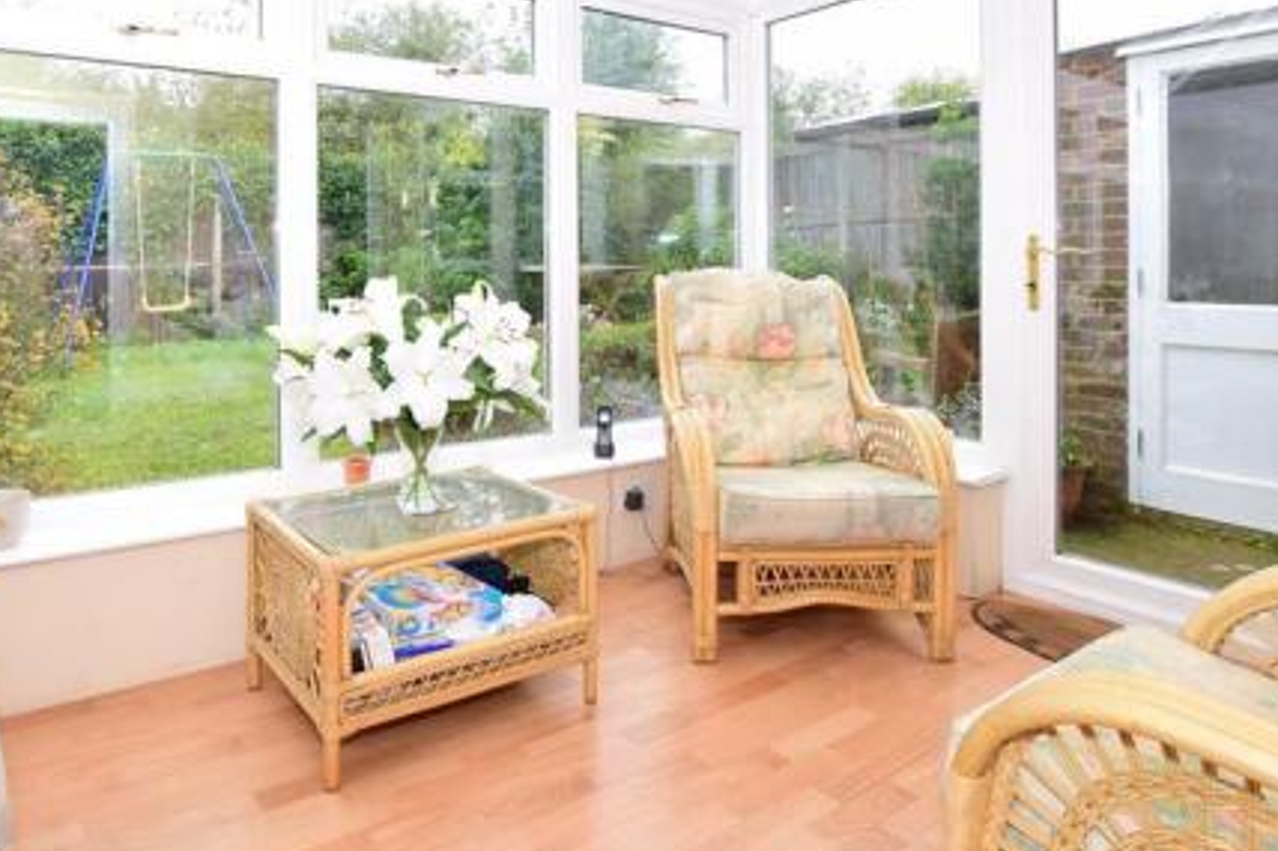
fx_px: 816
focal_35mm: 23
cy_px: 258
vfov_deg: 53.5
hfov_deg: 75.2
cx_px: 508
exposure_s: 1/60
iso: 400
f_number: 7.1
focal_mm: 10
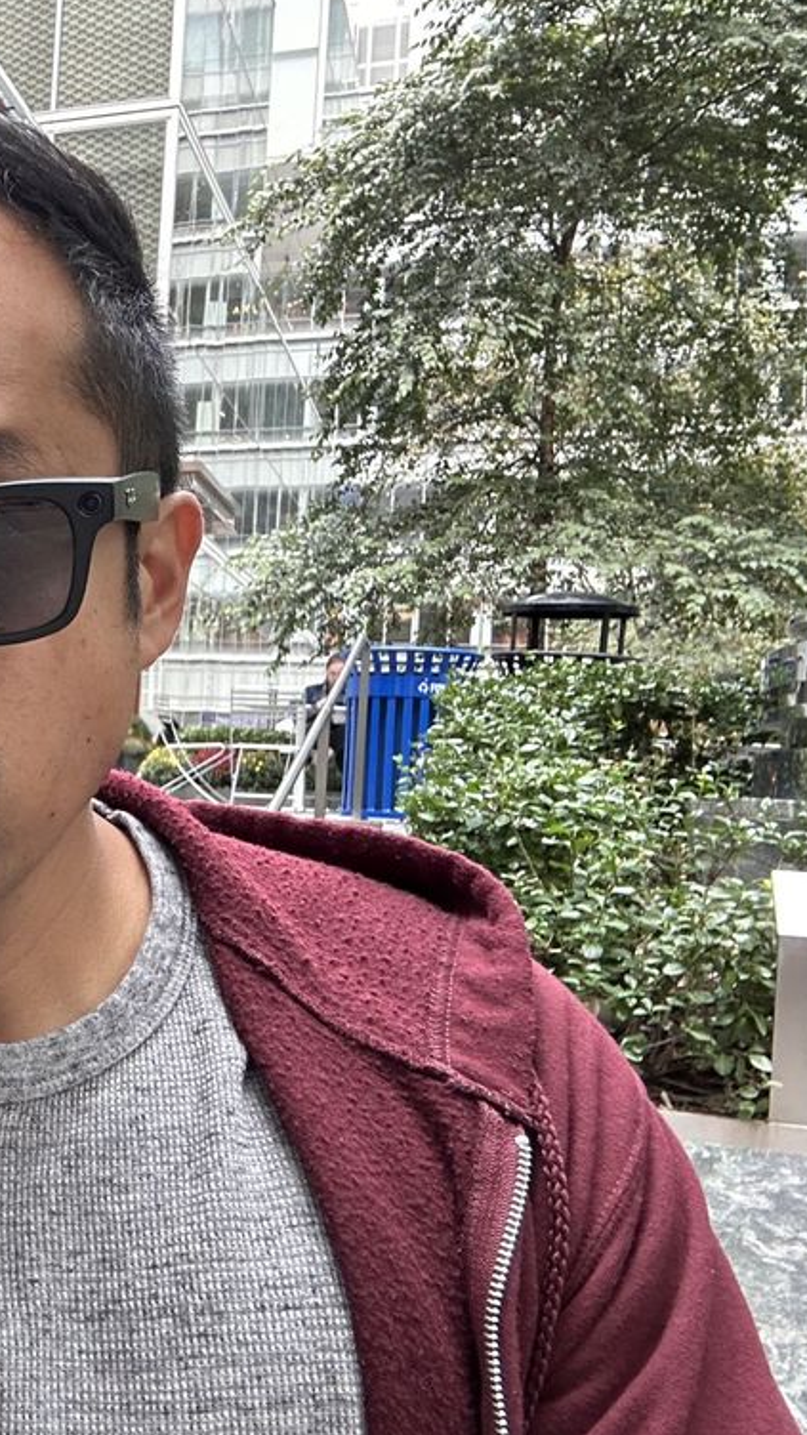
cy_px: 754
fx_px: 1522
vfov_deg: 50.5
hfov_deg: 26.1
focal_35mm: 40
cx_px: -193
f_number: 1.9
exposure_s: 1/74
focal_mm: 2.69
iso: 80
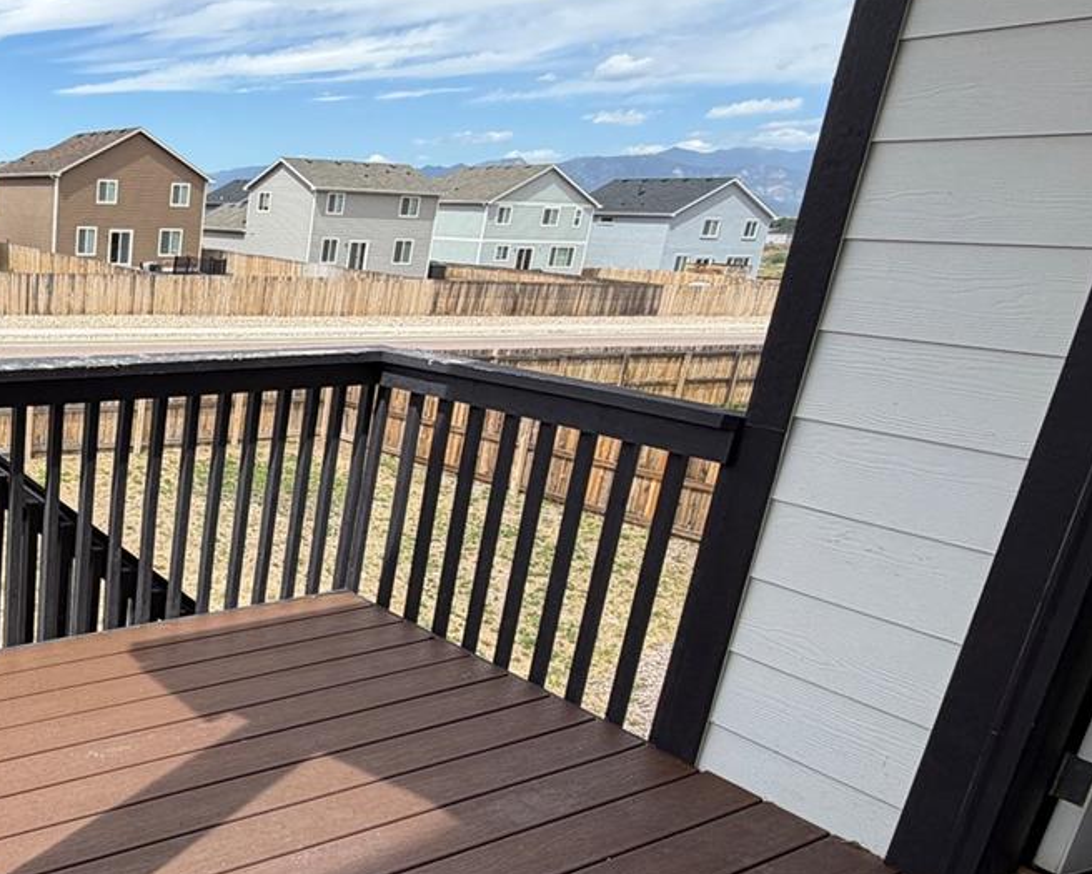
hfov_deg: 48.6
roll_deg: -1.4
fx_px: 970
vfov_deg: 48.4
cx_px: 7
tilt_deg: -16.1
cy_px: 503
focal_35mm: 30
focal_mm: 2.22
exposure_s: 1/770
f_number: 2.2
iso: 25
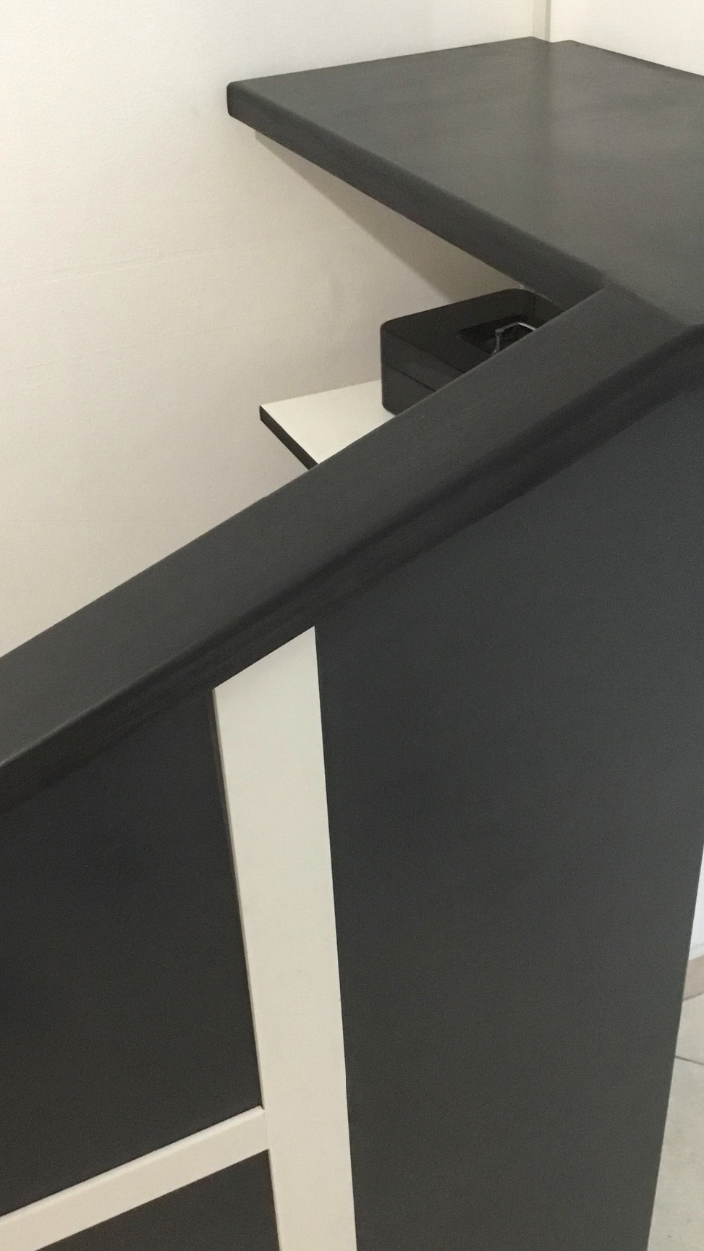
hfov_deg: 29.7
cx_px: 346
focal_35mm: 40
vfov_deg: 50.4
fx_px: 1327
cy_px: 682
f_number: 2.4
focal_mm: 3.3
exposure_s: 1/17
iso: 200
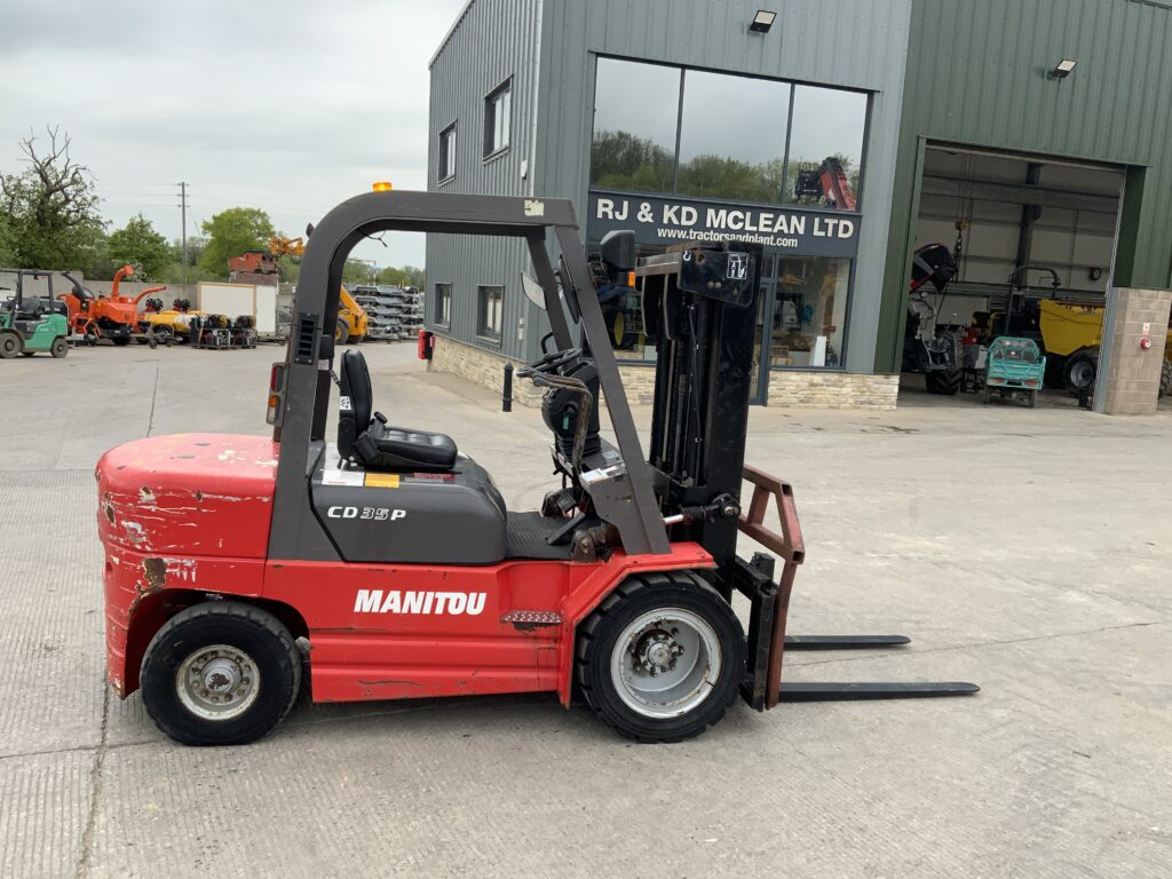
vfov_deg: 48.2
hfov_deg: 61.7
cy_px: 440
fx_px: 982
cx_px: 586
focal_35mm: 29
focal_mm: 3
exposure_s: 1/580
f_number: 1.8
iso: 16
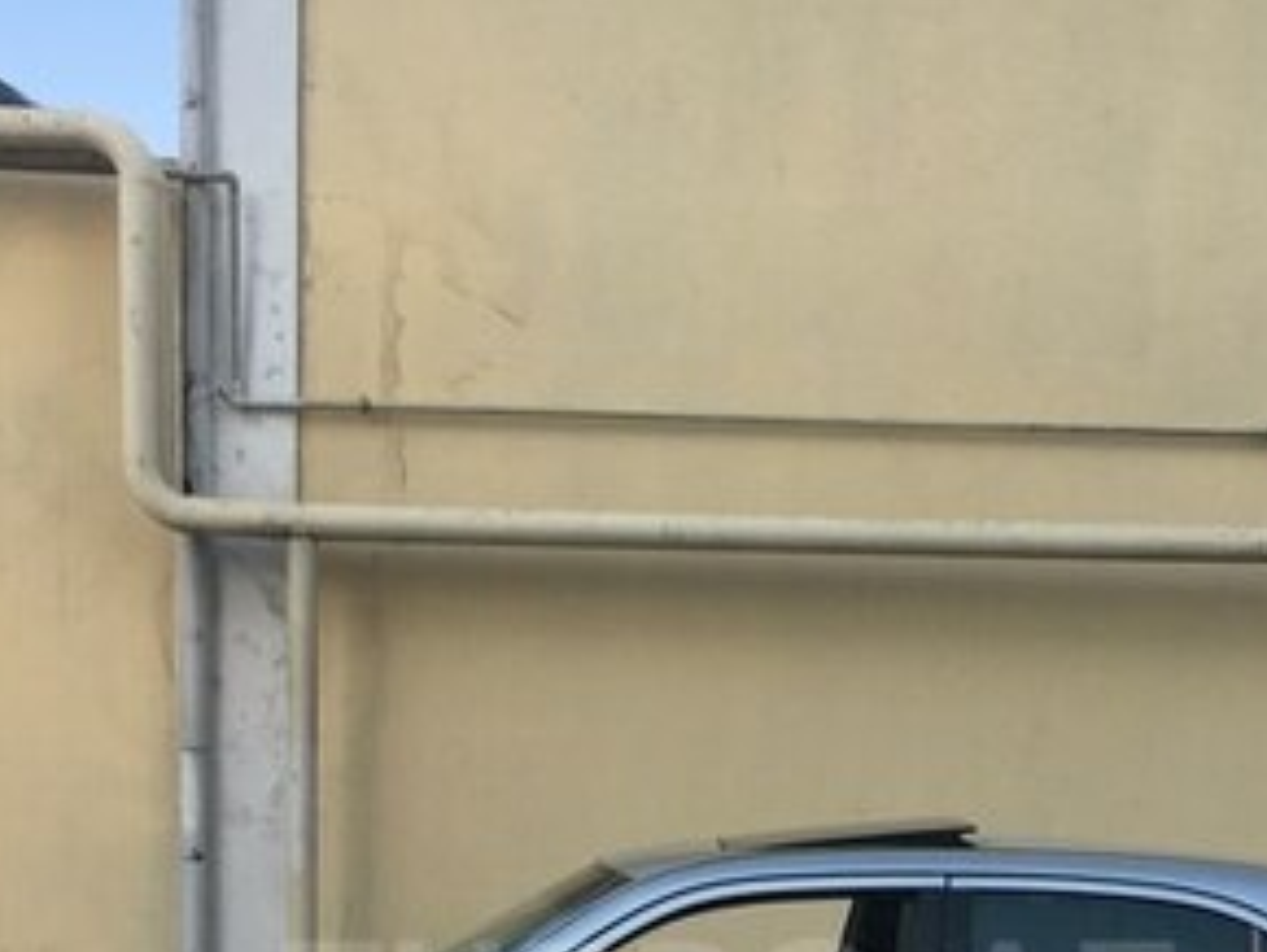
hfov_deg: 29.3
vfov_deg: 21.3
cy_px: 1007
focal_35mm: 66
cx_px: 730
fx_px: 2418
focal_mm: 4.15
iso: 25
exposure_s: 1/605
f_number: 2.2
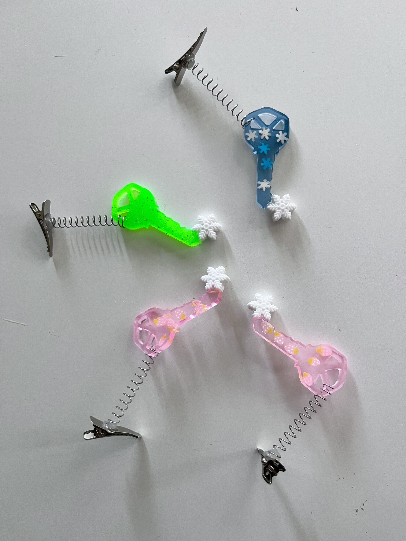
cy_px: 270
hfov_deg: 53.1
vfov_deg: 67.3
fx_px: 407
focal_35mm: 26
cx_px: 203
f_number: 1.6
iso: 200
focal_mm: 5.1
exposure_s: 1/60
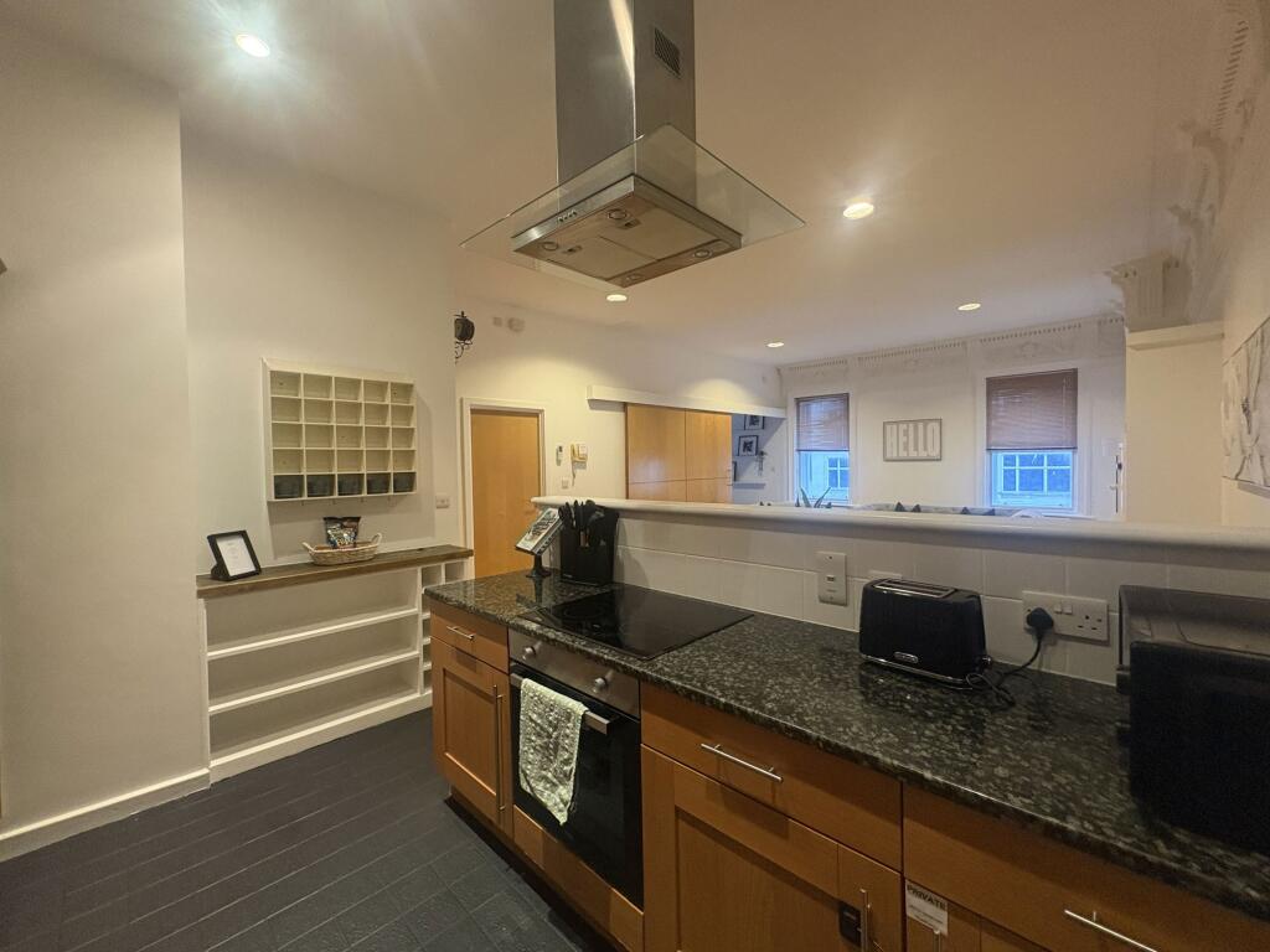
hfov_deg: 102.1
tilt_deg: -1.1
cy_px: 476
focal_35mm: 14
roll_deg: +0.8
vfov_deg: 85.7
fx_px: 514
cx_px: 635
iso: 400
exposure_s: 1/50
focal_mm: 2.22
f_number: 2.2
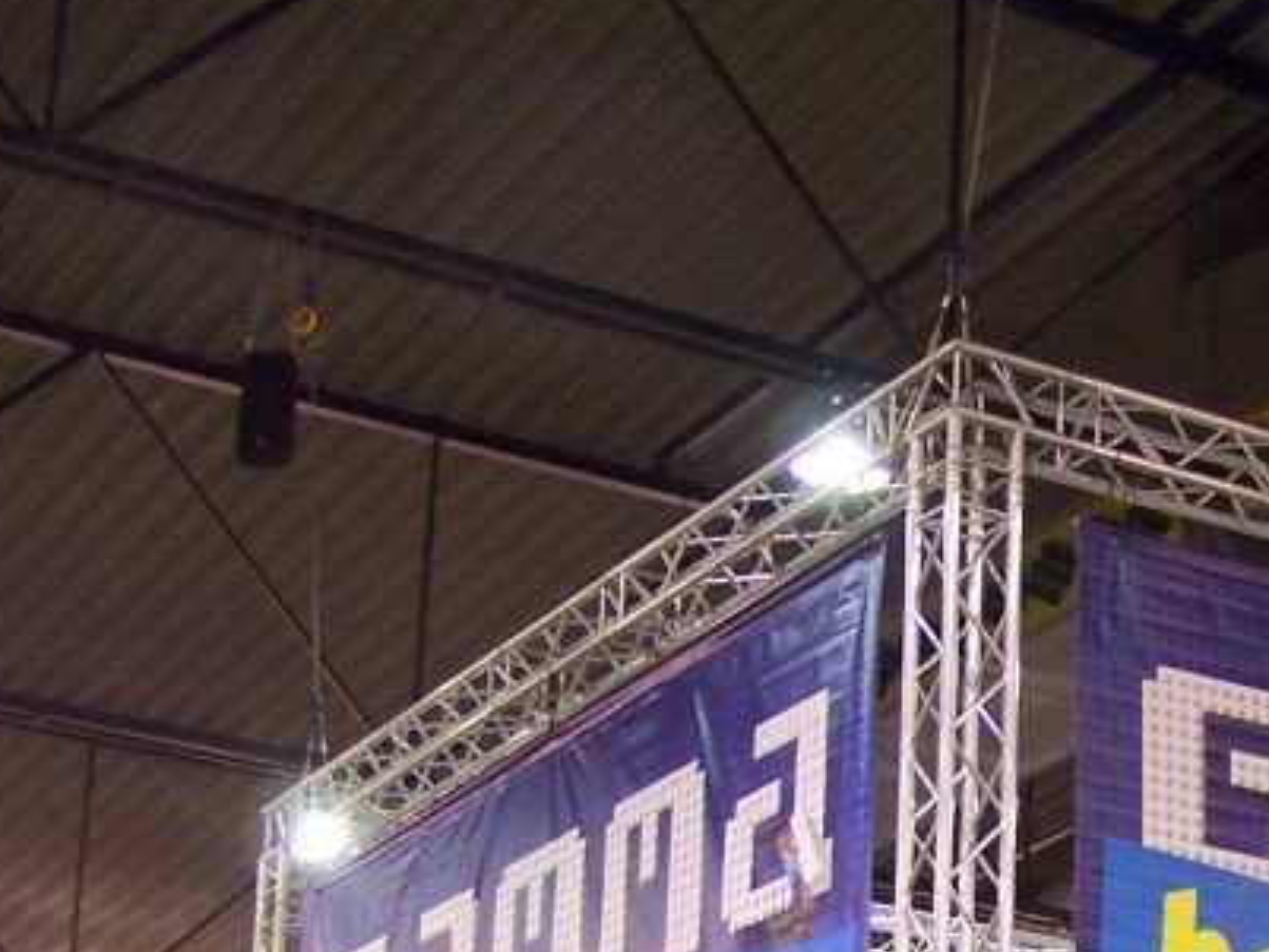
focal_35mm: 97
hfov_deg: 19.7
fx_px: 3557
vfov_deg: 14.8
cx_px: 1218
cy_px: 1091
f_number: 2.8
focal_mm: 6.3
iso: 80
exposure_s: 1/2
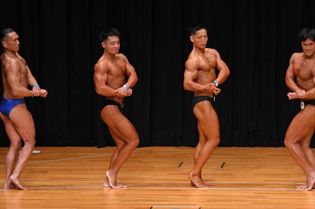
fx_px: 2230
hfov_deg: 8.1
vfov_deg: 5.4
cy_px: 104
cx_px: 158
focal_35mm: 255
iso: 3200
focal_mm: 170
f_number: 5.6
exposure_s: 1/400
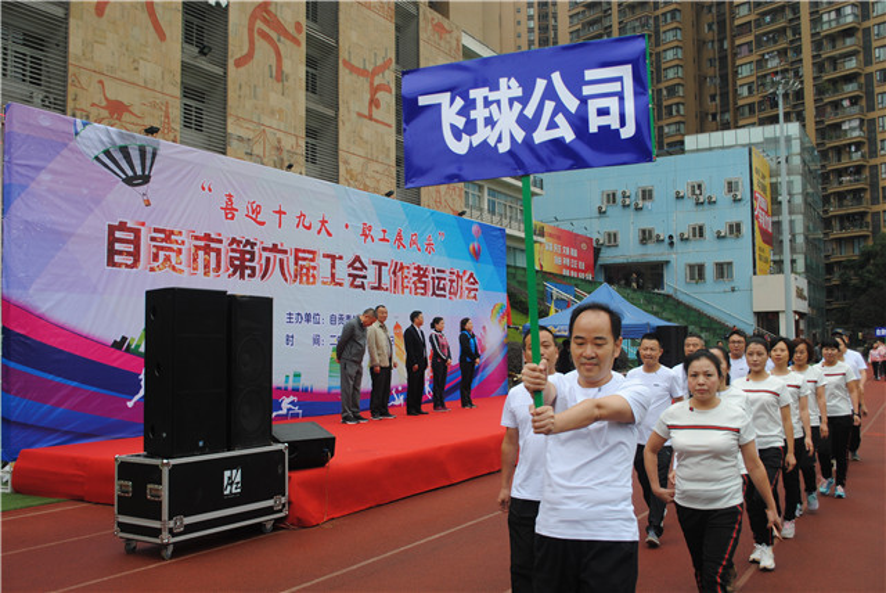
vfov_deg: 36.9
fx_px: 887
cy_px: 296
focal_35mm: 36
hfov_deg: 53.1
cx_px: 443
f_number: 5.6
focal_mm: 24
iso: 125
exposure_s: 1/125
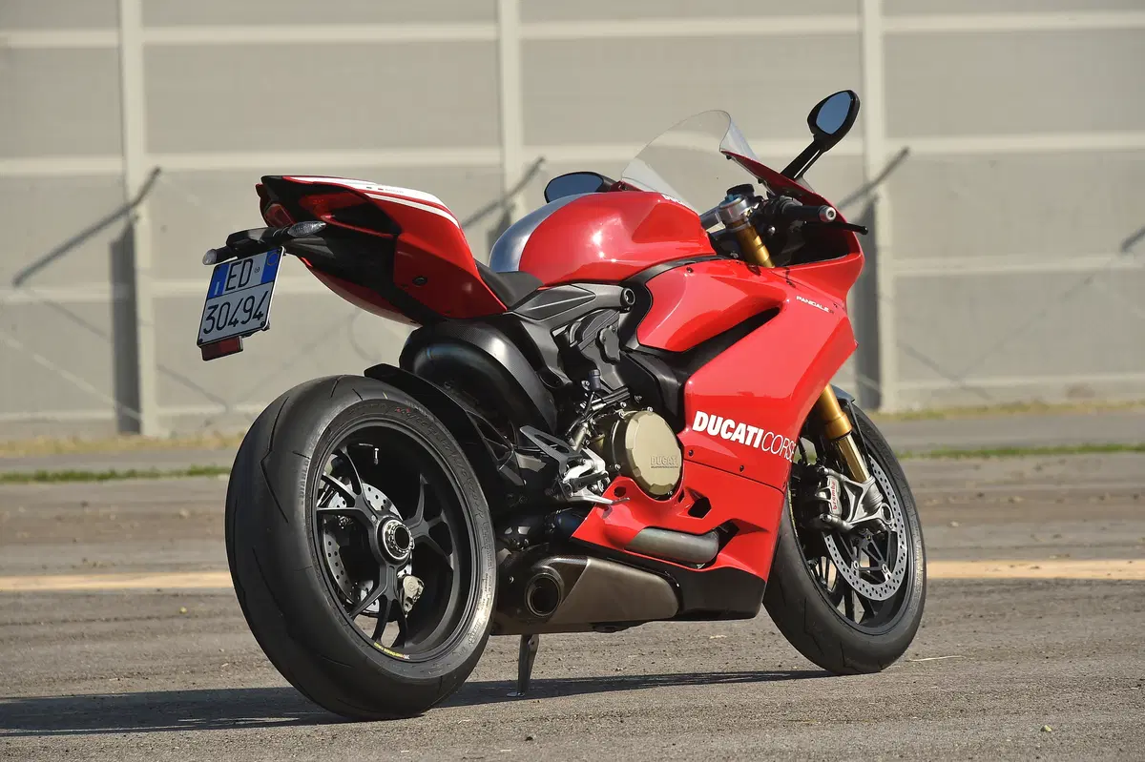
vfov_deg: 6.0
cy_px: 381
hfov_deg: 9.0
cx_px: 572
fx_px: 7312
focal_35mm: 230
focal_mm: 230
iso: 160
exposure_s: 1/320
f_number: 11
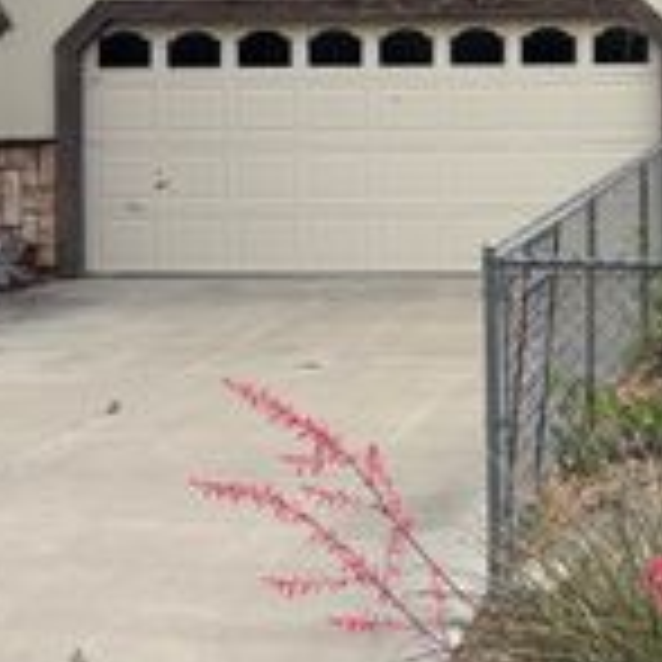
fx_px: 1688
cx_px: 662
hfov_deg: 21.4
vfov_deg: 21.8
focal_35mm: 78
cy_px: 106
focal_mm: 5.96
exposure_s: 1/4065
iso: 50
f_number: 1.6
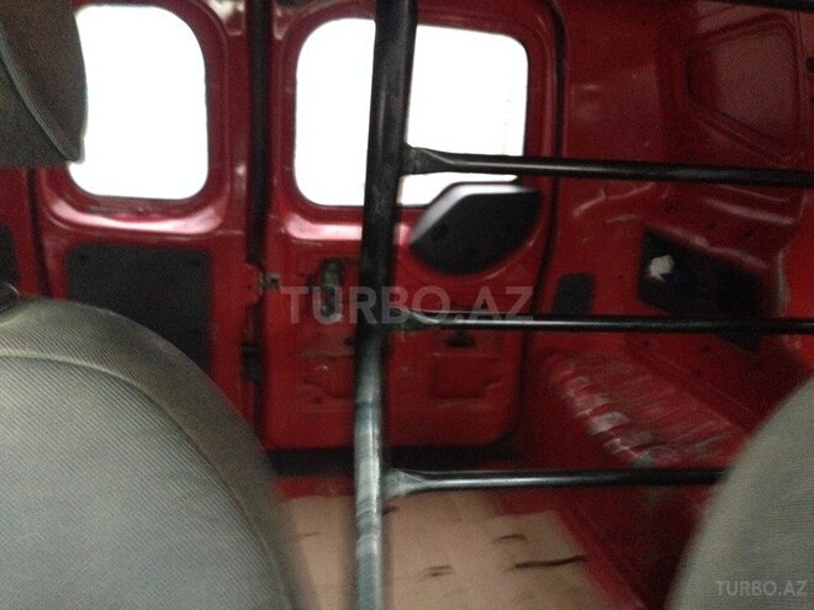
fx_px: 776
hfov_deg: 55.4
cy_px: 305
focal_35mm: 33
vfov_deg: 42.9
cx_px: 407
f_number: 2.4
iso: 800
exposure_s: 1/15
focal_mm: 4.12
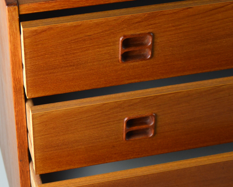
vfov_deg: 11.9
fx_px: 897
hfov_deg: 14.8
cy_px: 131
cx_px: 121
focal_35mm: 130
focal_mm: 42
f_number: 4
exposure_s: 1/50
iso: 400
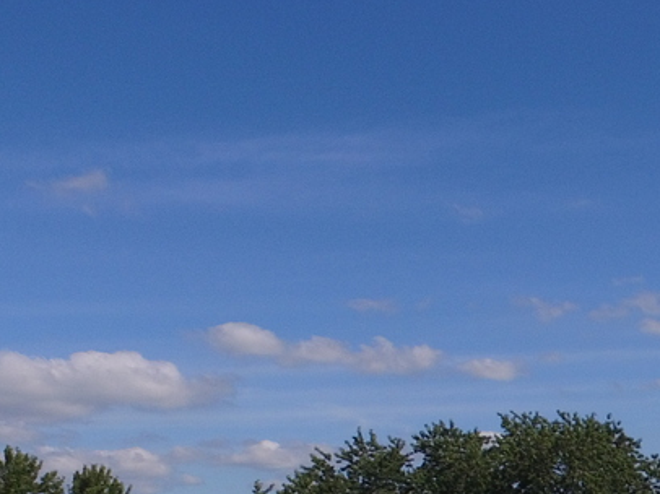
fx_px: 1353
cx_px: 909
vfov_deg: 19.7
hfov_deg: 23.5
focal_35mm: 71
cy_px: 561
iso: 100
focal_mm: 3.61
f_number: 2.8
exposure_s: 1/1818
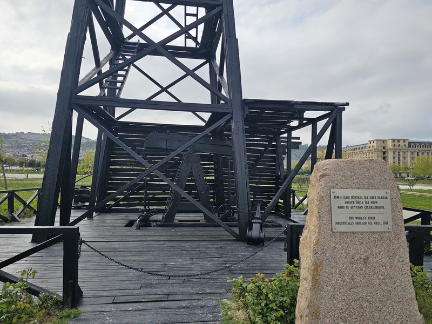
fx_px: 287
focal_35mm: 23
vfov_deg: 58.9
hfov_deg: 73.9
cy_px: 162
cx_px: 216
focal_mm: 6.3
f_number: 1.7
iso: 10
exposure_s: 1/1108
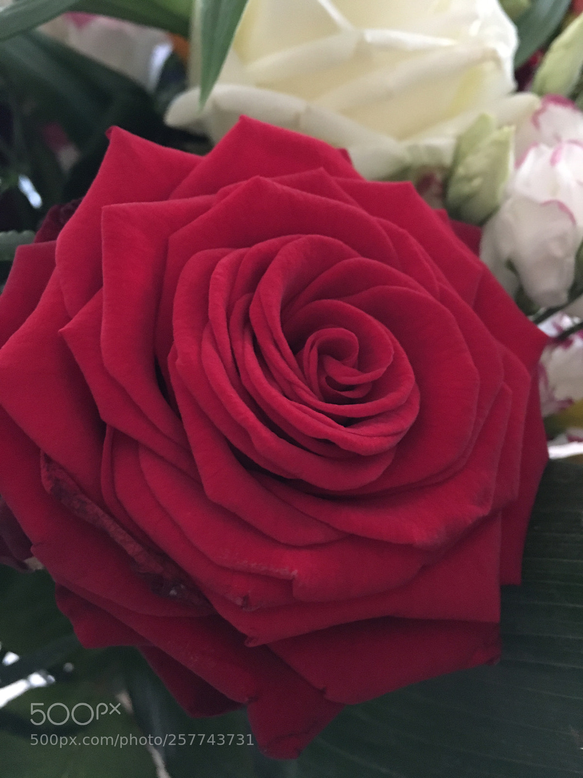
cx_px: 292
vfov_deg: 61.7
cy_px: 389
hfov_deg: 48.2
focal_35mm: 29
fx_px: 651
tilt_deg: -33.5
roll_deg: +6.9
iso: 400
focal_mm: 4.15
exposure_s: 1/17
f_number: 2.2
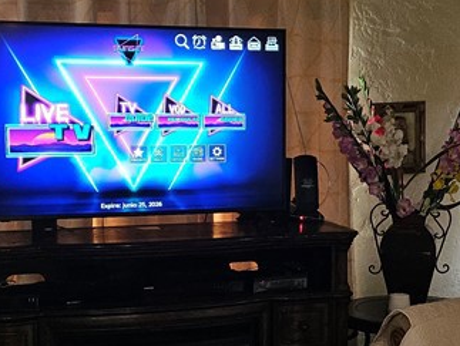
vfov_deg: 19.4
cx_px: 279
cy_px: 215
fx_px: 1011
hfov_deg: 25.6
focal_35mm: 76
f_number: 1.8
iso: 100
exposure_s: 1/24
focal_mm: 5
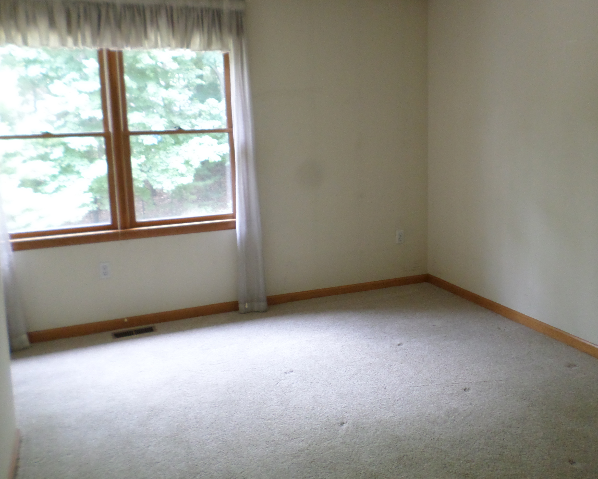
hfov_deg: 55.2
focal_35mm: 32
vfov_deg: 45.7
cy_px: 206
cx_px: 360
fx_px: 566
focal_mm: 4.5
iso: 240
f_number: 2.5
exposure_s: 1/30
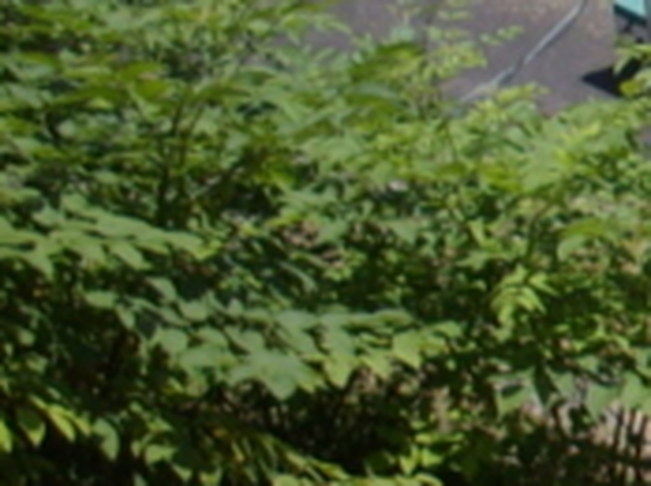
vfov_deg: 8.2
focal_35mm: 181
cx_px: 1545
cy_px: 60
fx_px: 3399
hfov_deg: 9.7
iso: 80
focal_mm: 6.2
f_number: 5.6
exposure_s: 1/320
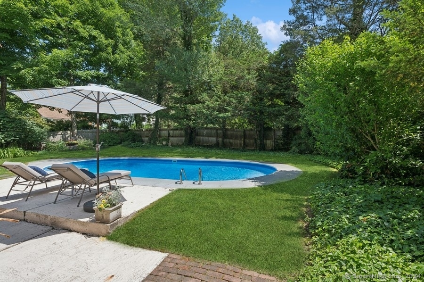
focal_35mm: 18
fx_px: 212
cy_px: 141
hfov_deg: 90.1
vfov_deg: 67.3
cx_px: 212
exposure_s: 1/125
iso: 200
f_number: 11
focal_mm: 18
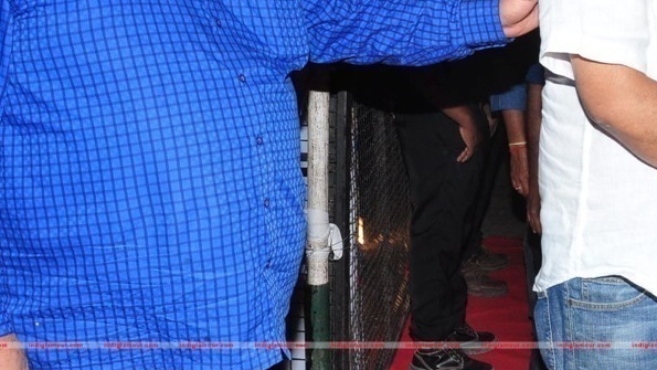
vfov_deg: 20.8
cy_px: 59
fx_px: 993
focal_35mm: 57
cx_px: 583
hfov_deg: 34.7
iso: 500
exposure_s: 1/125
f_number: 9
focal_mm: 18
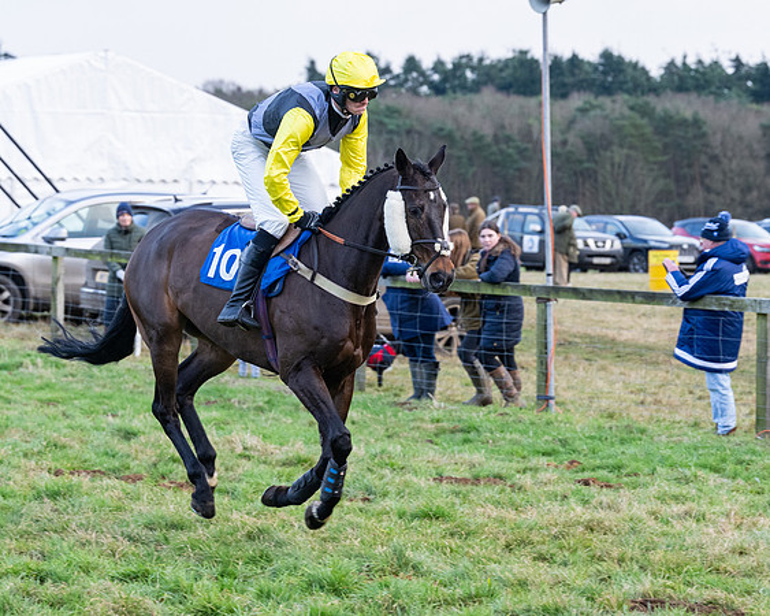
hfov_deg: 13.2
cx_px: 385
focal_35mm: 146
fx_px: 3337
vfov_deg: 10.5
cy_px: 308
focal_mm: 87
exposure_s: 1/400
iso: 1000
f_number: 4
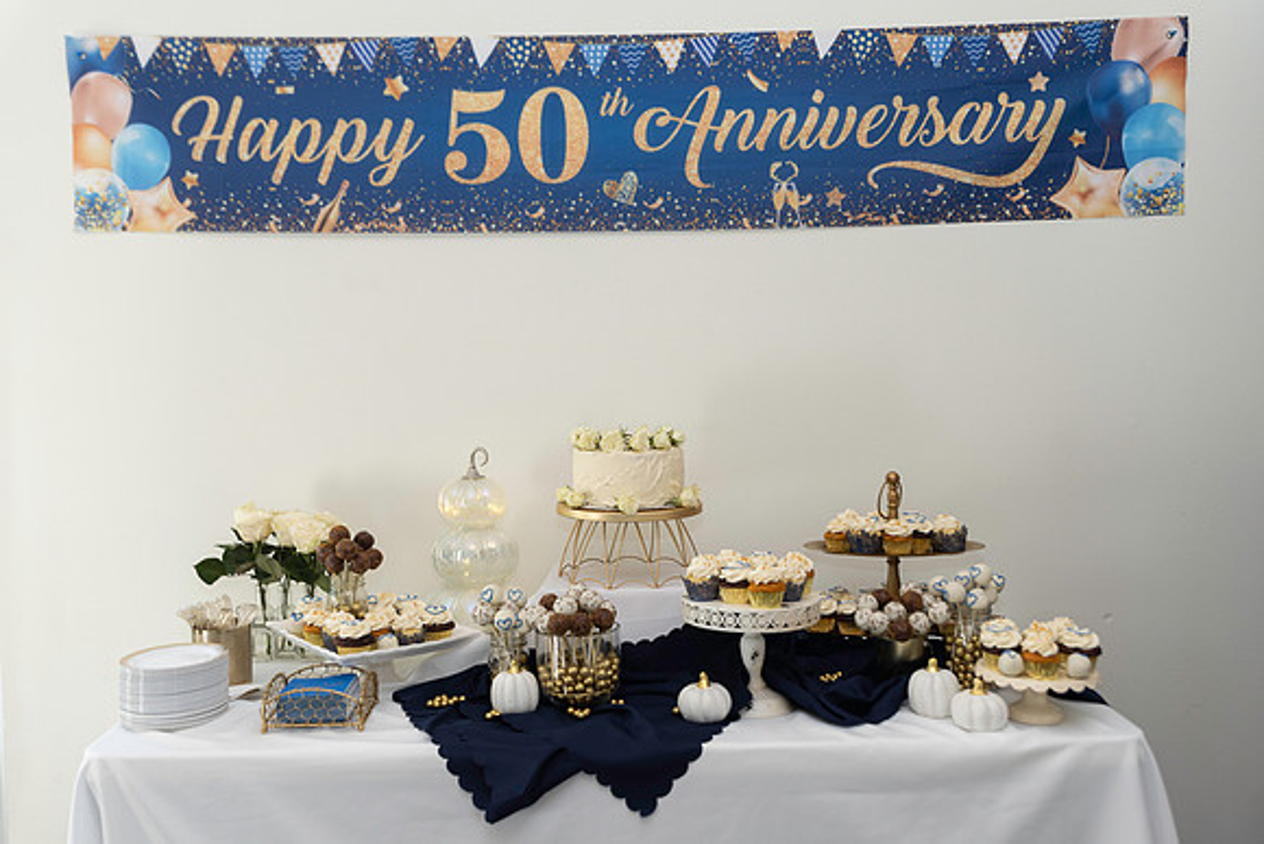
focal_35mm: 34
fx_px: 1183
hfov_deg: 56.2
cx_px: 632
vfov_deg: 39.2
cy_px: 436
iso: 160
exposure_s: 1/125
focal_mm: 32
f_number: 3.2
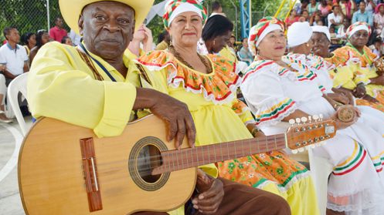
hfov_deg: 51.0
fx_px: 402
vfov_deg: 30.0
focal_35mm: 40
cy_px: 91
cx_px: 192
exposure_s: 1/200
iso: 400
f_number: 7.1
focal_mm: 25
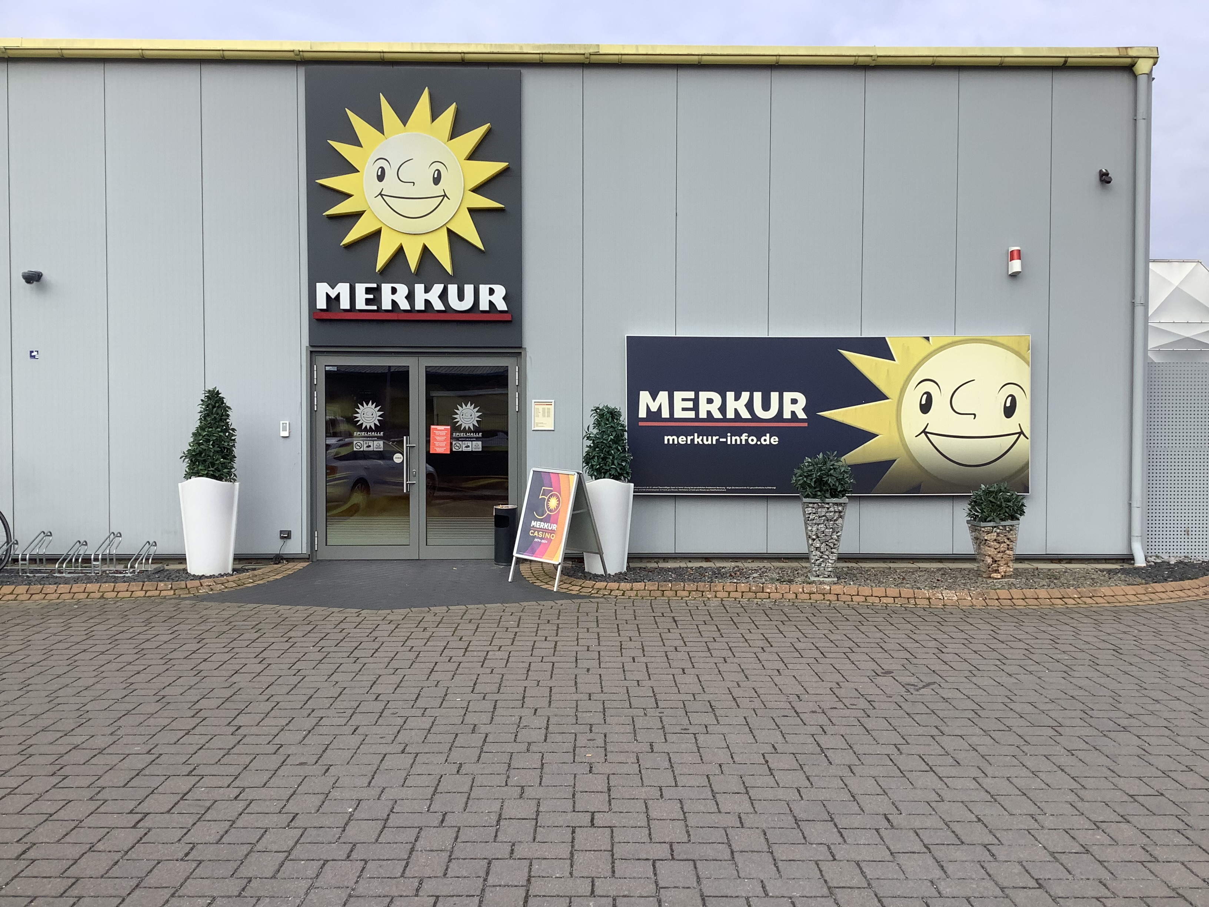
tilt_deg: -2.9
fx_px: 1083
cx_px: 604
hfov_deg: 58.4
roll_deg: -0.8
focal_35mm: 31
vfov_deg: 45.4
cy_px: 454
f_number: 2.4
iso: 25
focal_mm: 3.3
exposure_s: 1/550
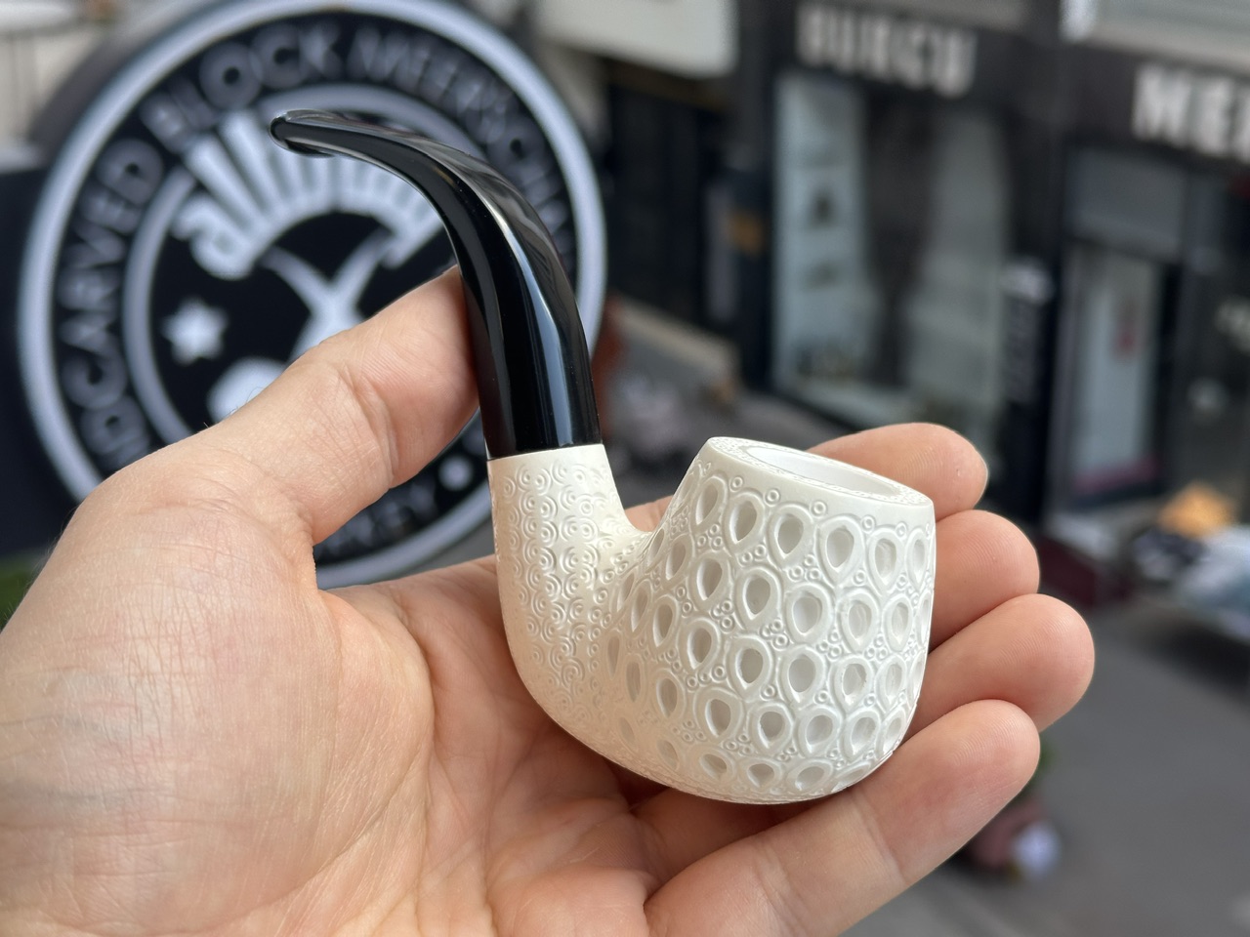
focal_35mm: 48
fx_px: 1733
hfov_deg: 39.7
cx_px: 625
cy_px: 468
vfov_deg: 30.3
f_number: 1.78
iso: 64
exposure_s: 1/659
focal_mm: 6.86
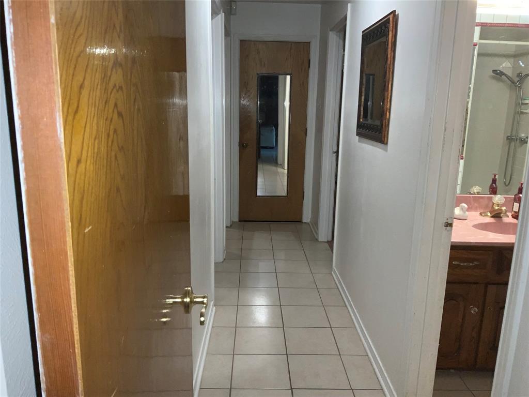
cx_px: 264
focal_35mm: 29
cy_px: 198
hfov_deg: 61.7
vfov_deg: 48.2
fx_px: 443
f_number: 1.8
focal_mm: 3
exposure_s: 1/60
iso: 80
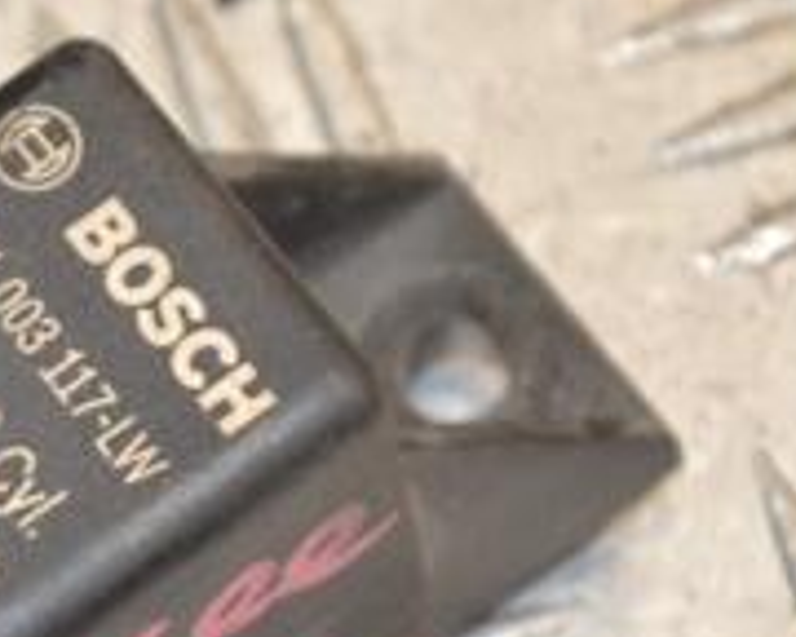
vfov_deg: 3.6
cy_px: 526
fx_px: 10177
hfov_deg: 4.5
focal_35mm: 432
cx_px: -292
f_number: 5.6
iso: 800
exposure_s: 1/100
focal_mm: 92
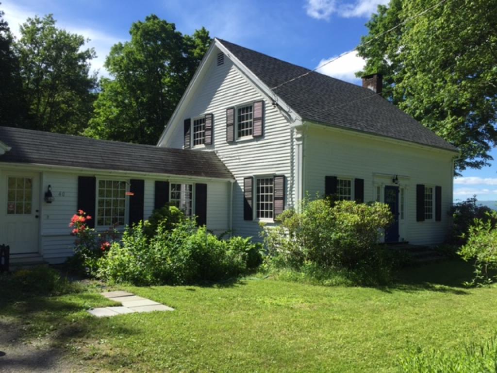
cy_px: 186
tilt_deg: +1.6
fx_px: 416
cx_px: 248
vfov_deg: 48.2
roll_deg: -1.2
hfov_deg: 61.7
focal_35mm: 29
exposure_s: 1/1236
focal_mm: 4.15
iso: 32
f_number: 2.2
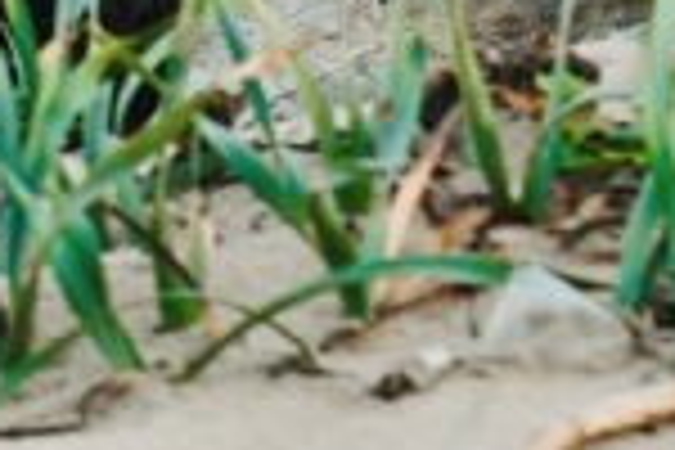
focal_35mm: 1097
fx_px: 20567
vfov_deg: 1.2
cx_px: 819
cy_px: -898
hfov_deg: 1.9
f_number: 2.8
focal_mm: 165
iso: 200
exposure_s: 1/500
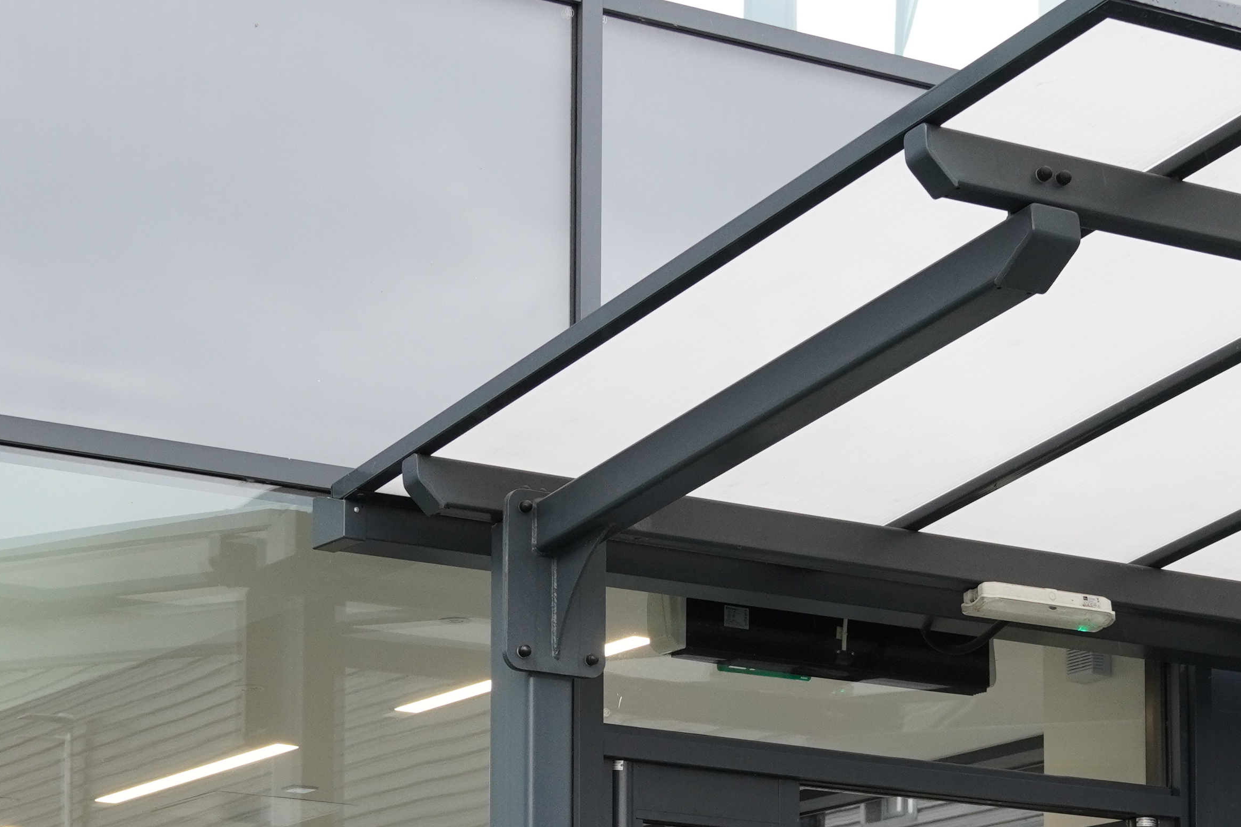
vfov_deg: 11.3
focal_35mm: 119
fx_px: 4111
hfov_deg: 17.1
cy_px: 929
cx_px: 825
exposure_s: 1/160
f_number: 4.5
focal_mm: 31
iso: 500
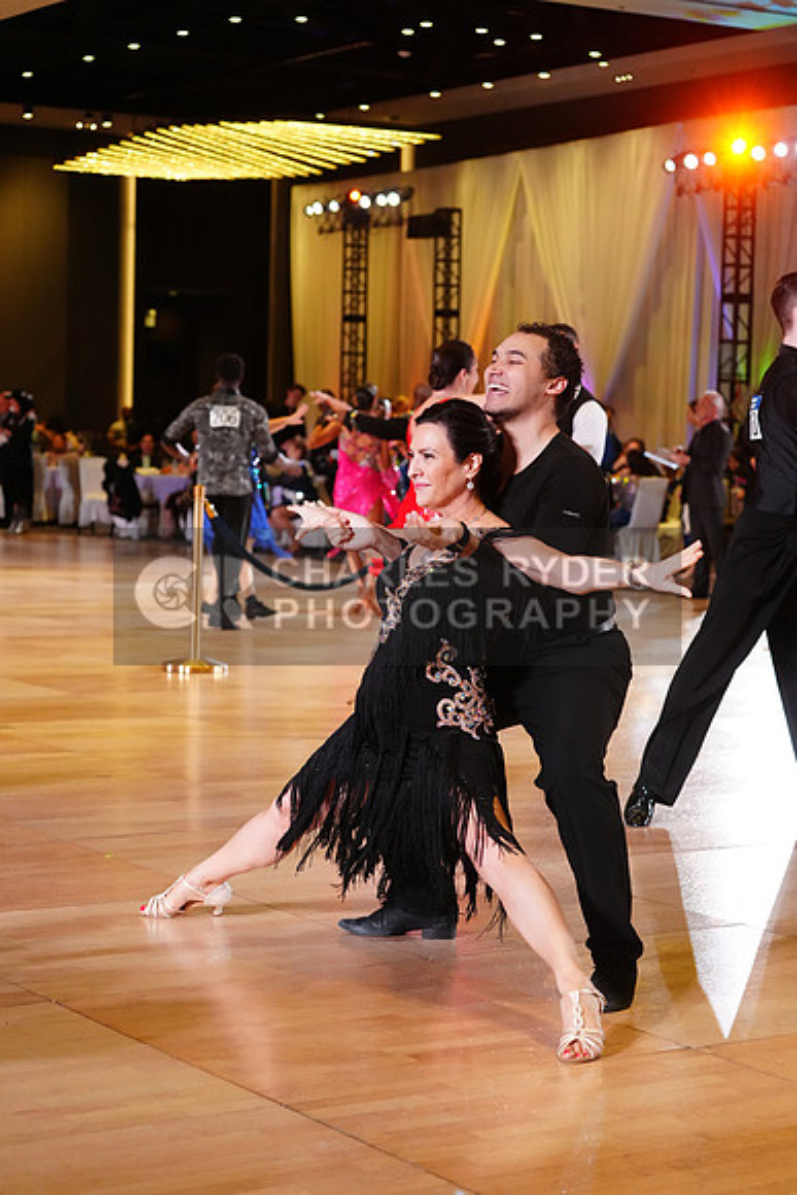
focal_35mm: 72
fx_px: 2389
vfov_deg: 28.1
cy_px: 598
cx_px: 398
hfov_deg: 18.9
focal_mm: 72
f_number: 4
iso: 3200
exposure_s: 1/400
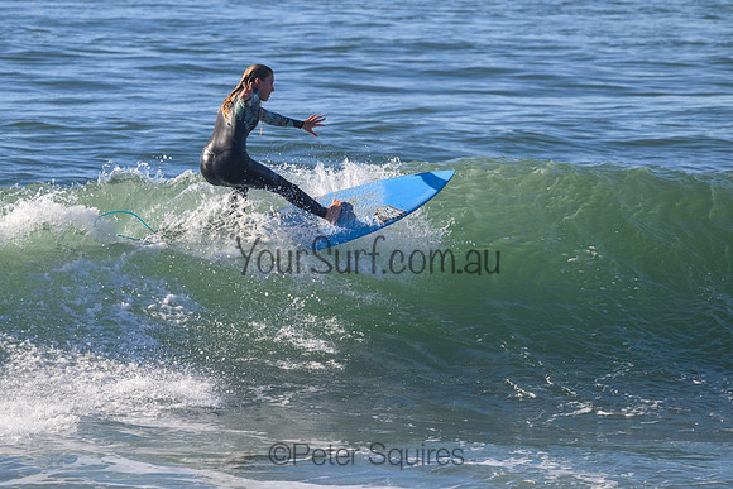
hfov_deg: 3.4
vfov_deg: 2.3
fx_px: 12189
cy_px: 213
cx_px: 319
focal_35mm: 599
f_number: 11
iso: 2000
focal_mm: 530
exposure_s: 1/2000
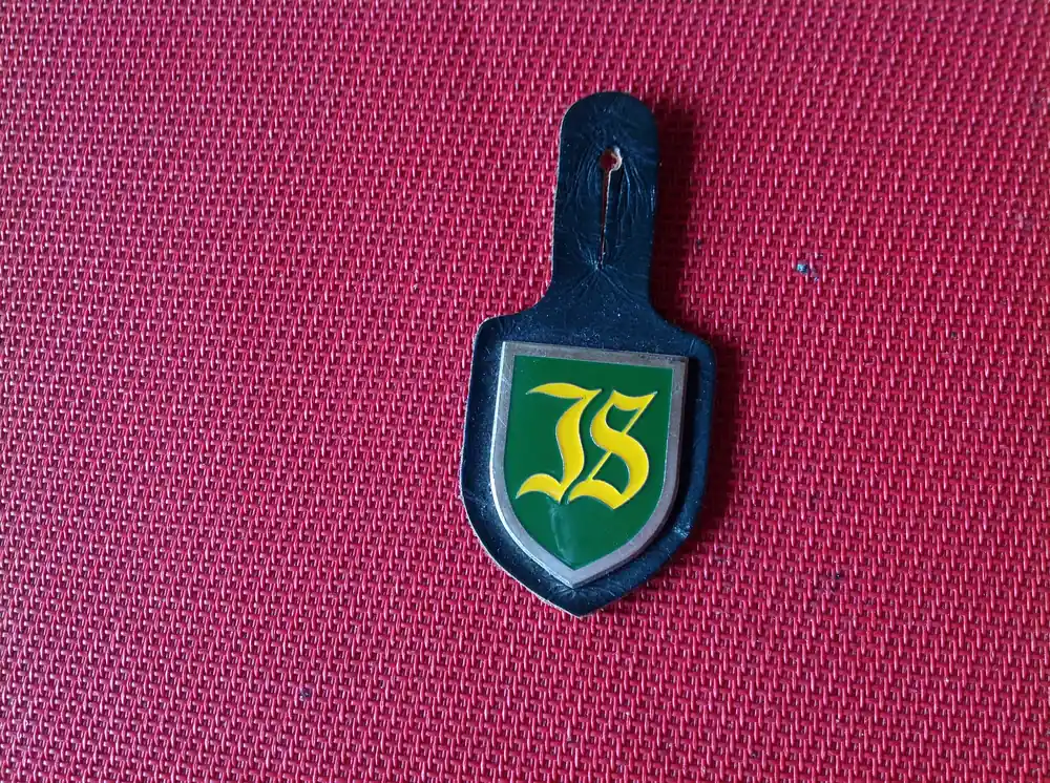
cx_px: 525
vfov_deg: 40.6
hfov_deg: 52.7
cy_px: 392
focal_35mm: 35
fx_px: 1060
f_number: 2.4
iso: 64
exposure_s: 1/40
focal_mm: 4.28
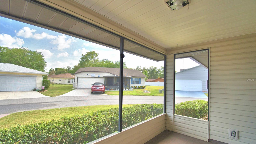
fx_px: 109
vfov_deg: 66.9
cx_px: 130
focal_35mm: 16
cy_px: 80
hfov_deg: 99.4
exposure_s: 1/500
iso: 140
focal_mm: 10
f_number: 4.5
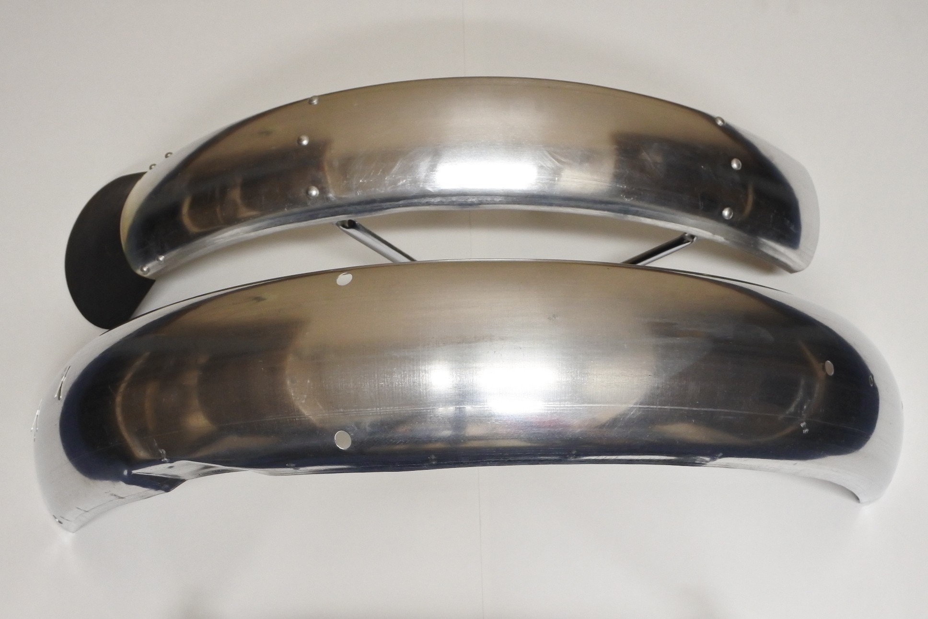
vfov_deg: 43.6
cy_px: 310
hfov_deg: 61.9
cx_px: 464
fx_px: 773
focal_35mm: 30
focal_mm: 11.2
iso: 800
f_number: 3.8
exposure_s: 1/80
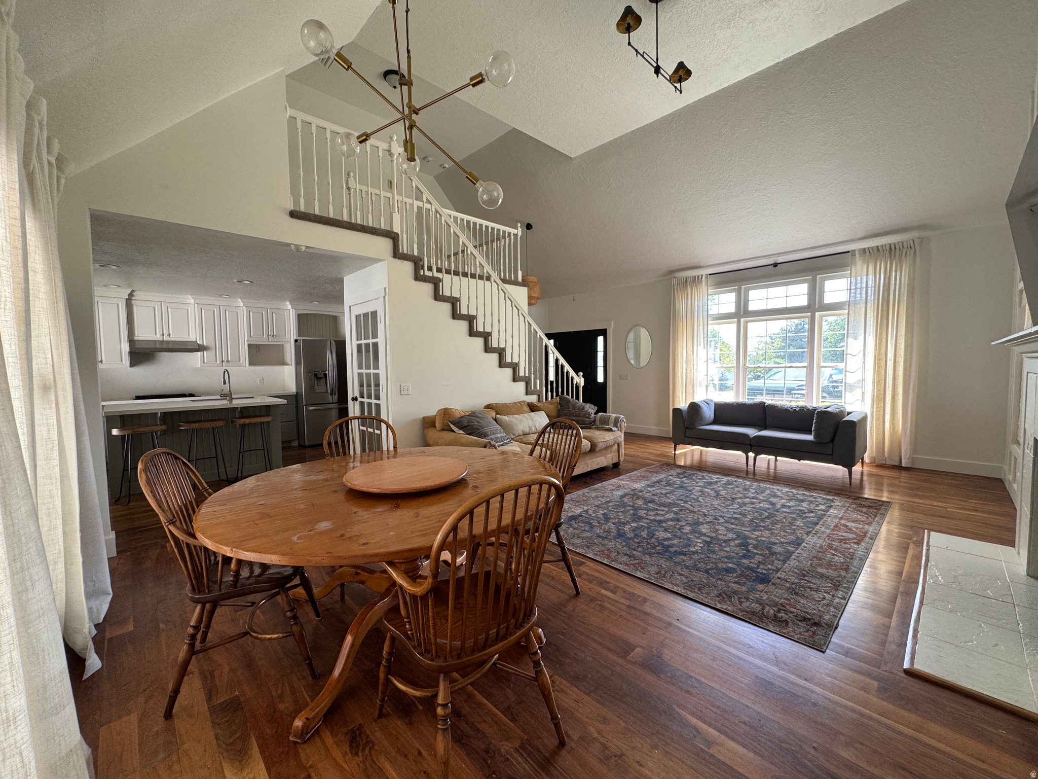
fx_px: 420
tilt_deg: -4.4
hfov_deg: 102.1
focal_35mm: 14
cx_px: 519
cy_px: 390
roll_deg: +0.2
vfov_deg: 85.7
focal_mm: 2.22
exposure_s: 1/99
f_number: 2.2
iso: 100
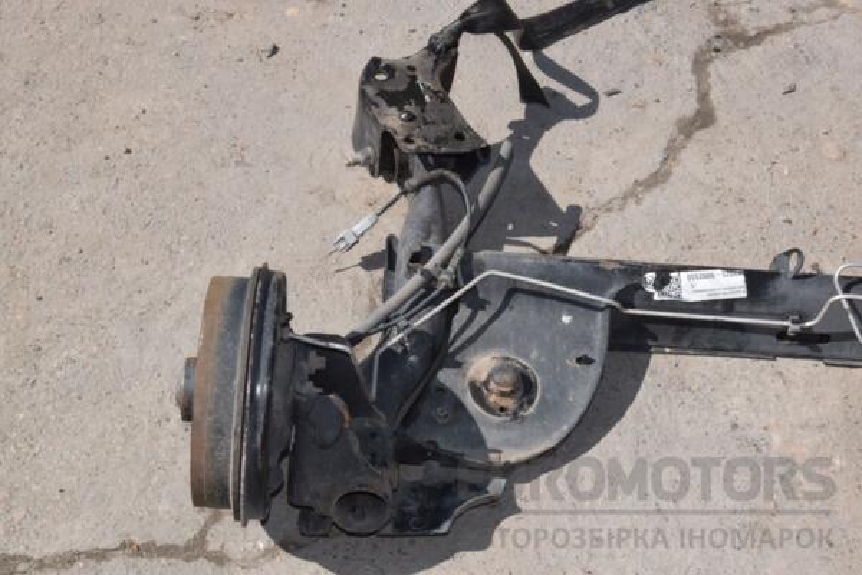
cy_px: 288
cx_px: 431
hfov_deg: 31.9
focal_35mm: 63
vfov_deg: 21.6
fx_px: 1508
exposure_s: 1/200
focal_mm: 42
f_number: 29
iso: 800
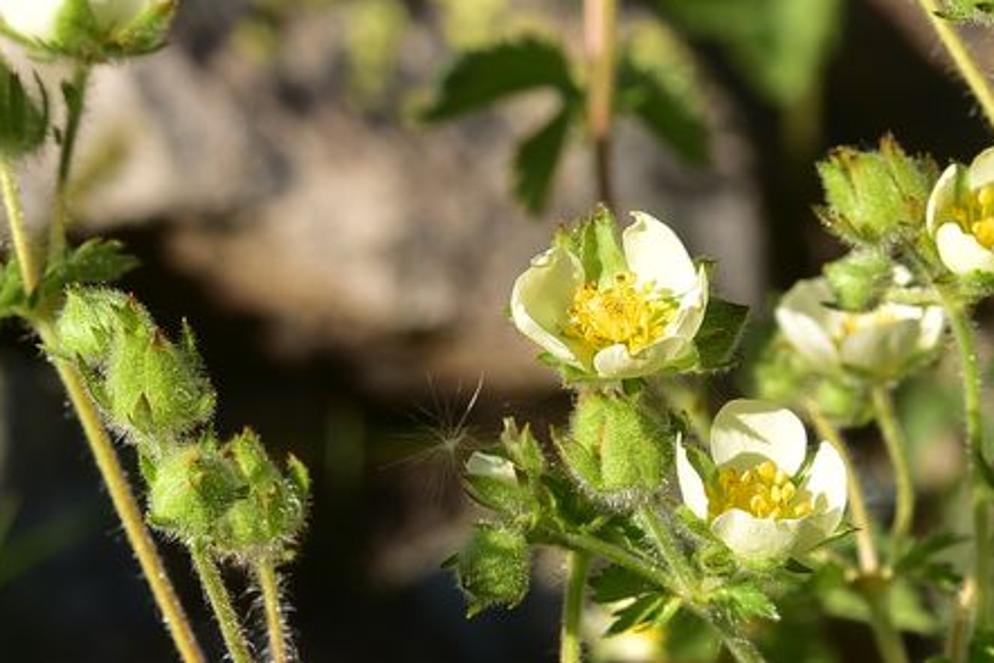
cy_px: 464
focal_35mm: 147
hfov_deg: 14.0
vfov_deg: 9.3
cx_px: 589
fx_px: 4060
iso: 160
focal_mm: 50
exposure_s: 1/160
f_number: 14
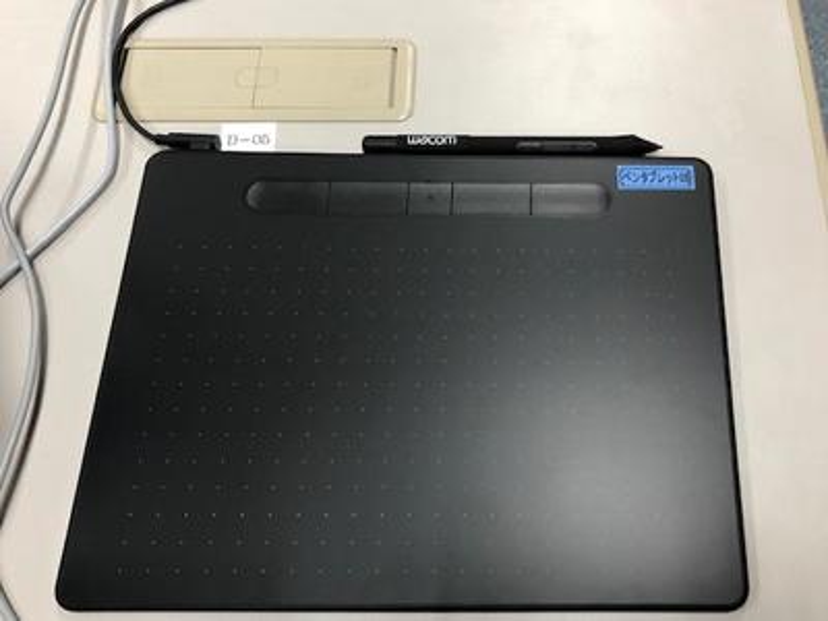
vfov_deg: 49.7
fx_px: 670
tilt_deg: -66.2
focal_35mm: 28
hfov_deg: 63.4
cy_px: 310
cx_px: 414
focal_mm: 4
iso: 50
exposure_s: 1/15
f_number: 1.8
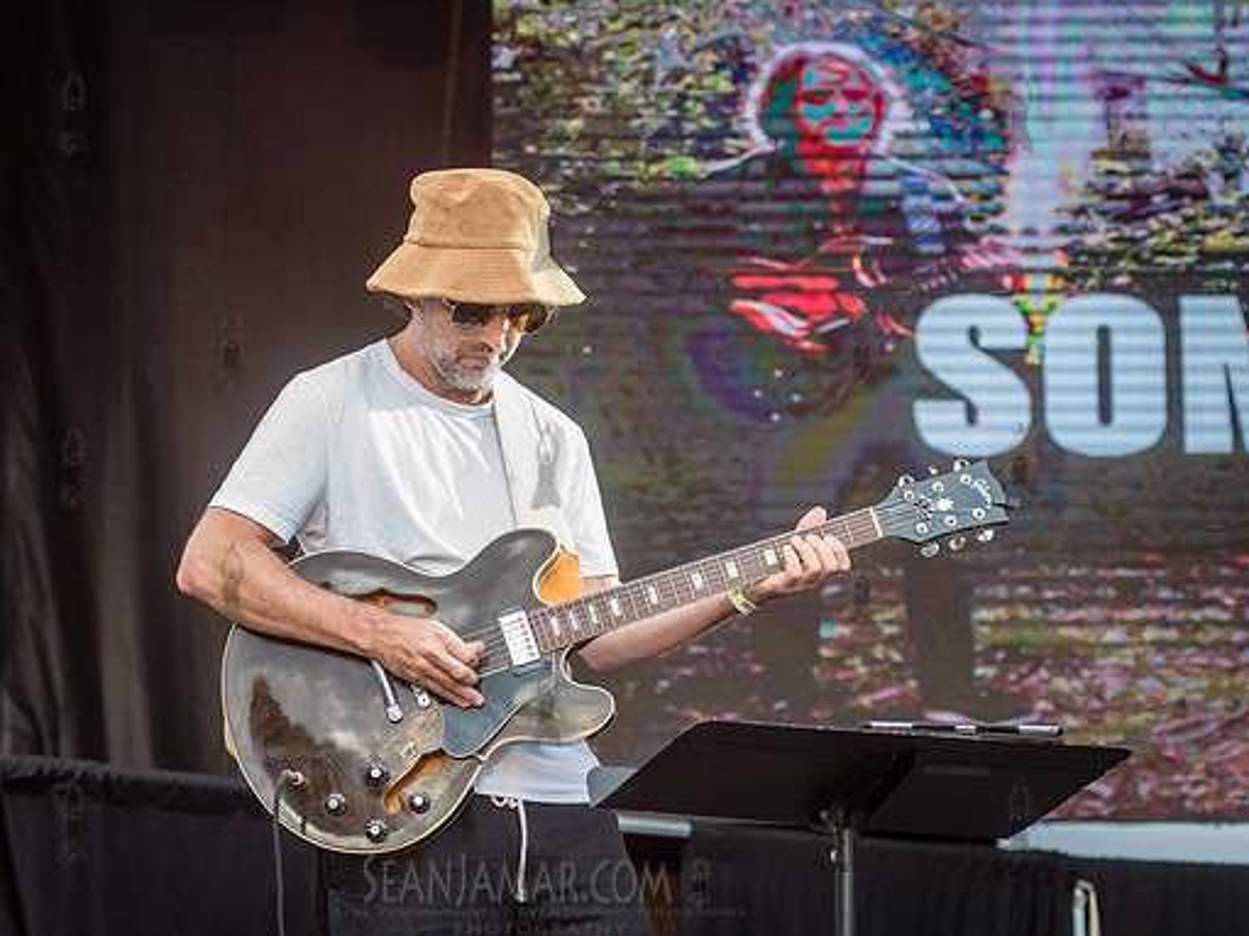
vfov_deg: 13.8
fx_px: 3860
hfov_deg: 18.4
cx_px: 505
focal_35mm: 107
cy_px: 369
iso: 2000
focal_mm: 80
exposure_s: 1/1250
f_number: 4.5
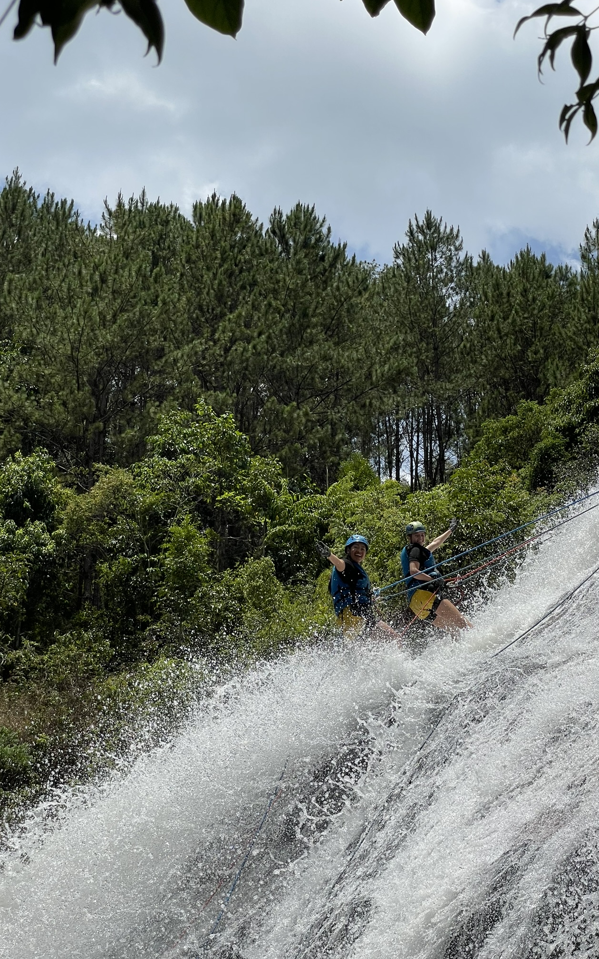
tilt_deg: +29.5
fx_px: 1463
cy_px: 482
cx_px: 350
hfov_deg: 23.1
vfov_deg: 36.3
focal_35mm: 56
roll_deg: +0.3
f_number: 2
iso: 25
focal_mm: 6
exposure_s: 1/3425
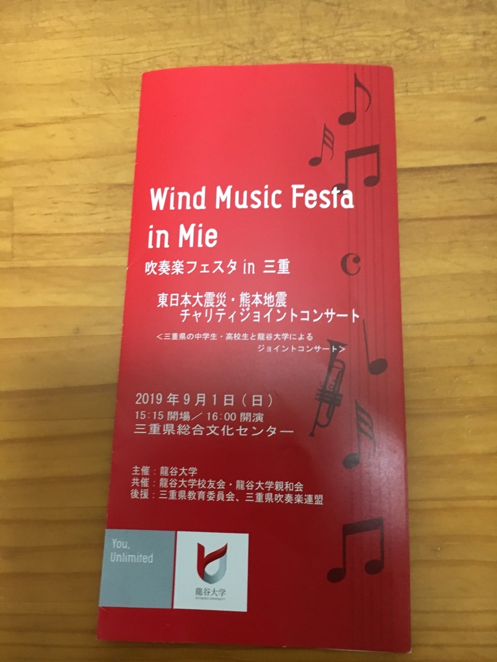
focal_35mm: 29
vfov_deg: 61.7
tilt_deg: -76.9
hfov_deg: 48.2
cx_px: 248
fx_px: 555
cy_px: 331
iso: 200
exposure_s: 1/30
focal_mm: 4.15
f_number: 2.2
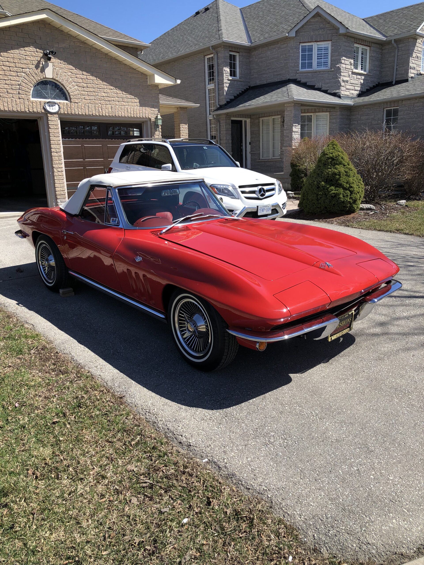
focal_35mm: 28
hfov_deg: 49.7
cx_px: 212
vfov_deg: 63.4
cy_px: 282
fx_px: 457
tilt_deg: -14.3
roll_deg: +0.9
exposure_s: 1/1297
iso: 20
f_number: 1.8
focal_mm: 3.99
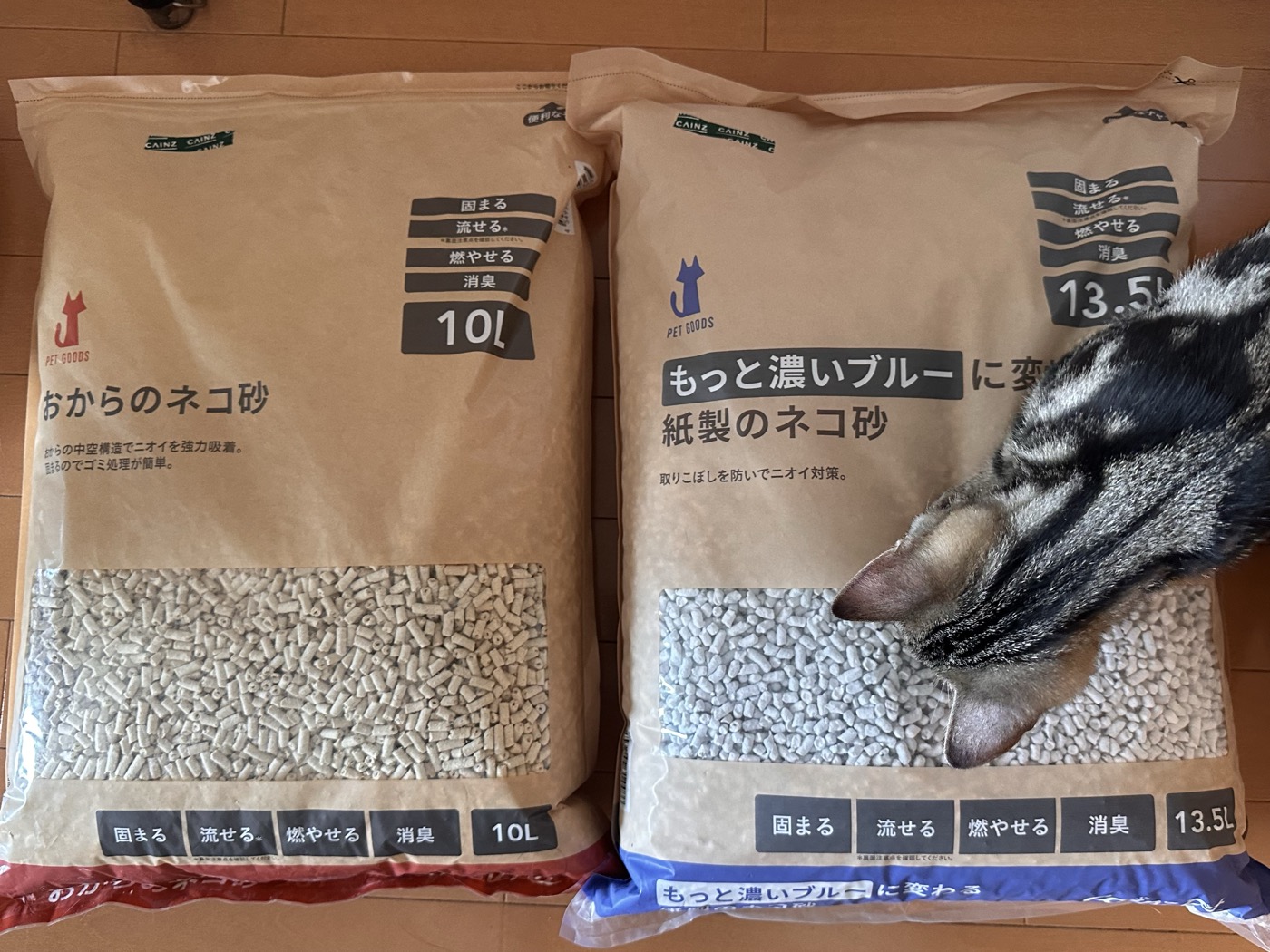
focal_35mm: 24
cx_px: 635
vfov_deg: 56.8
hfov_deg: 71.6
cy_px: 476
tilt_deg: -82.8
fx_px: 881
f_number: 1.78
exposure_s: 1/60
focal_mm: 6.86
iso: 400
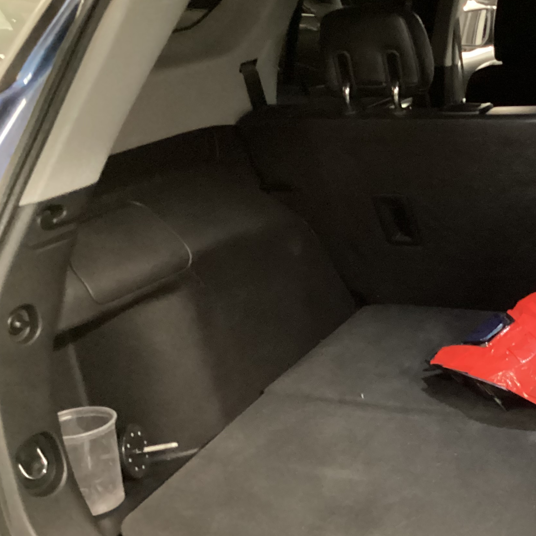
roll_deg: +2.2
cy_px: 357
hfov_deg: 29.8
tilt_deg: -27.2
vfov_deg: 31.4
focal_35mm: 54
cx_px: 516
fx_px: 946
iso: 800
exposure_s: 1/15
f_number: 2.4
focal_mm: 3.3
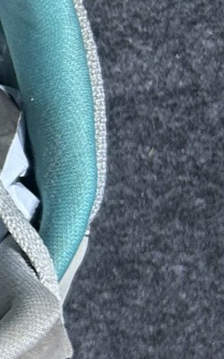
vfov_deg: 13.2
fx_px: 1555
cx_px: -407
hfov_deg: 7.4
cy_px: 196
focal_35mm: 159
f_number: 1.5
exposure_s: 1/100
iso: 64
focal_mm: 5.7
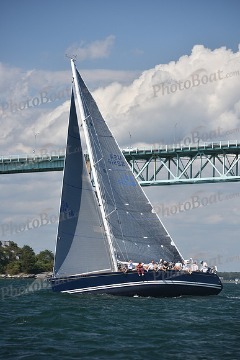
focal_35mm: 140
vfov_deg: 14.7
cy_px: 180
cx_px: 120
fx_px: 1399
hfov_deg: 9.8
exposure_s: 1/1250
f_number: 5
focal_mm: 140
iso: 250
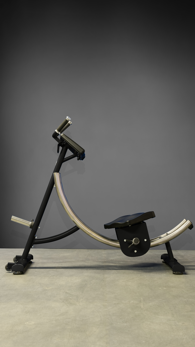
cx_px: 100
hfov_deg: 23.5
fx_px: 469
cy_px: 175
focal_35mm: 51
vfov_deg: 40.6
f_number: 11
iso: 64
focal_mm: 48
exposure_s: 6
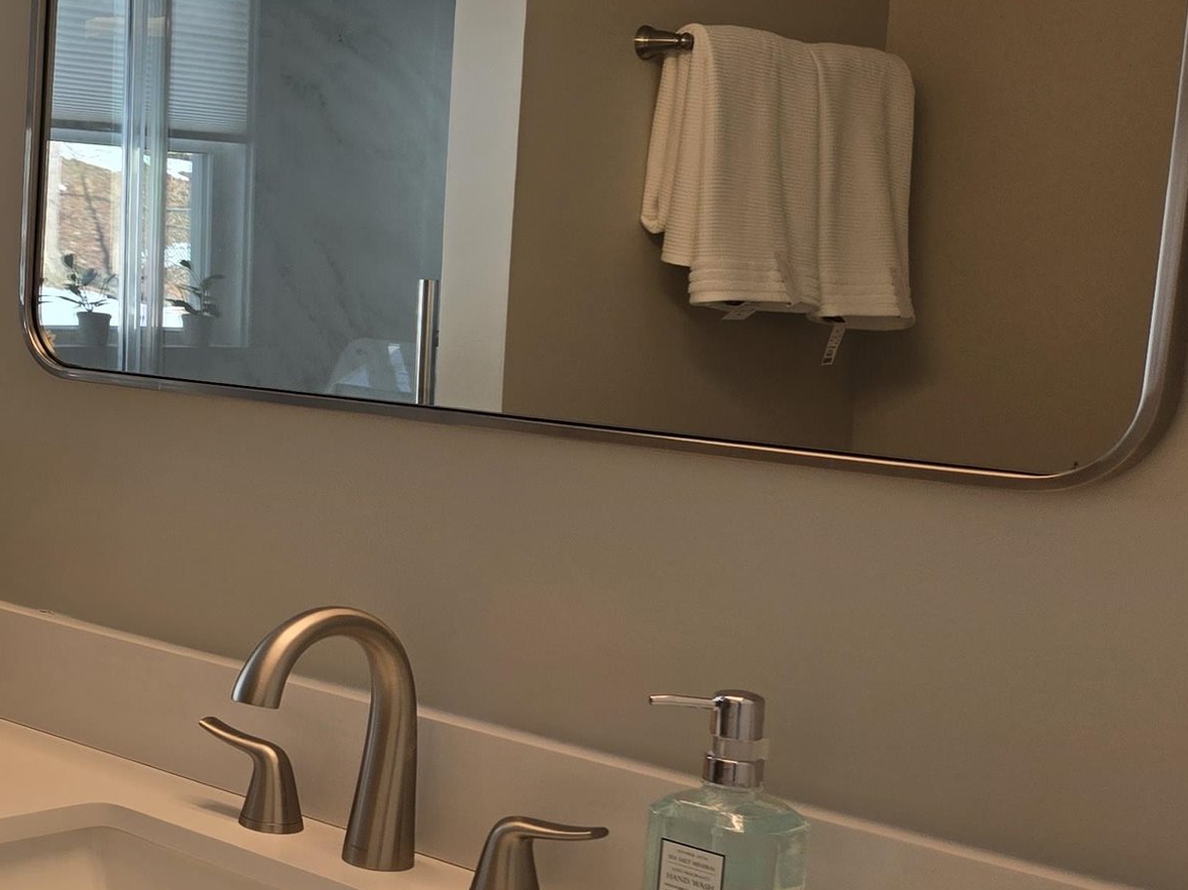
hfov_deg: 28.4
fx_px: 2059
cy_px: 456
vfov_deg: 24.4
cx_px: -205
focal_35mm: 60
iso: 40
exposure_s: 1/120
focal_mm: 5.4
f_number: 1.8
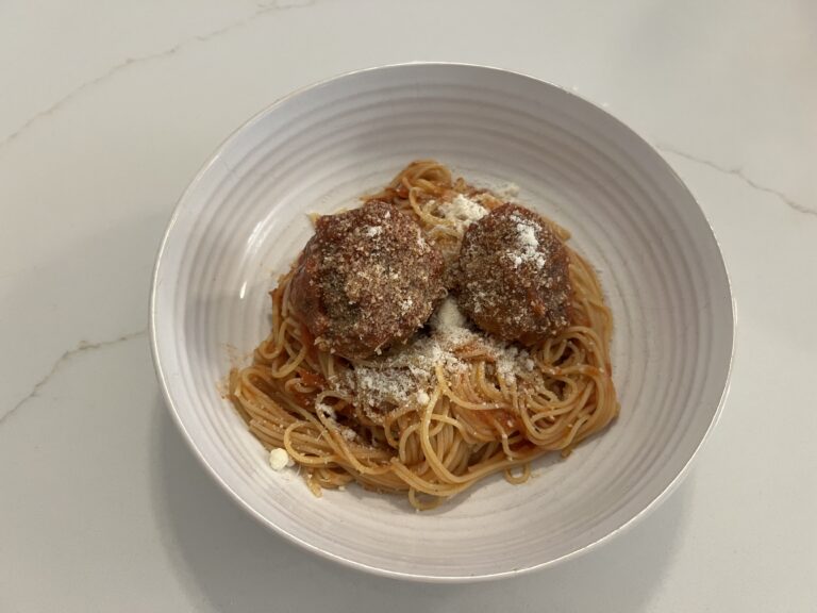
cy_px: 306
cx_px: 408
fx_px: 614
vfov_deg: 53.1
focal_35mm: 26
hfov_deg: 67.3
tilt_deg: -63.5
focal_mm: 5.7
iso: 200
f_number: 1.5
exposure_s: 1/60
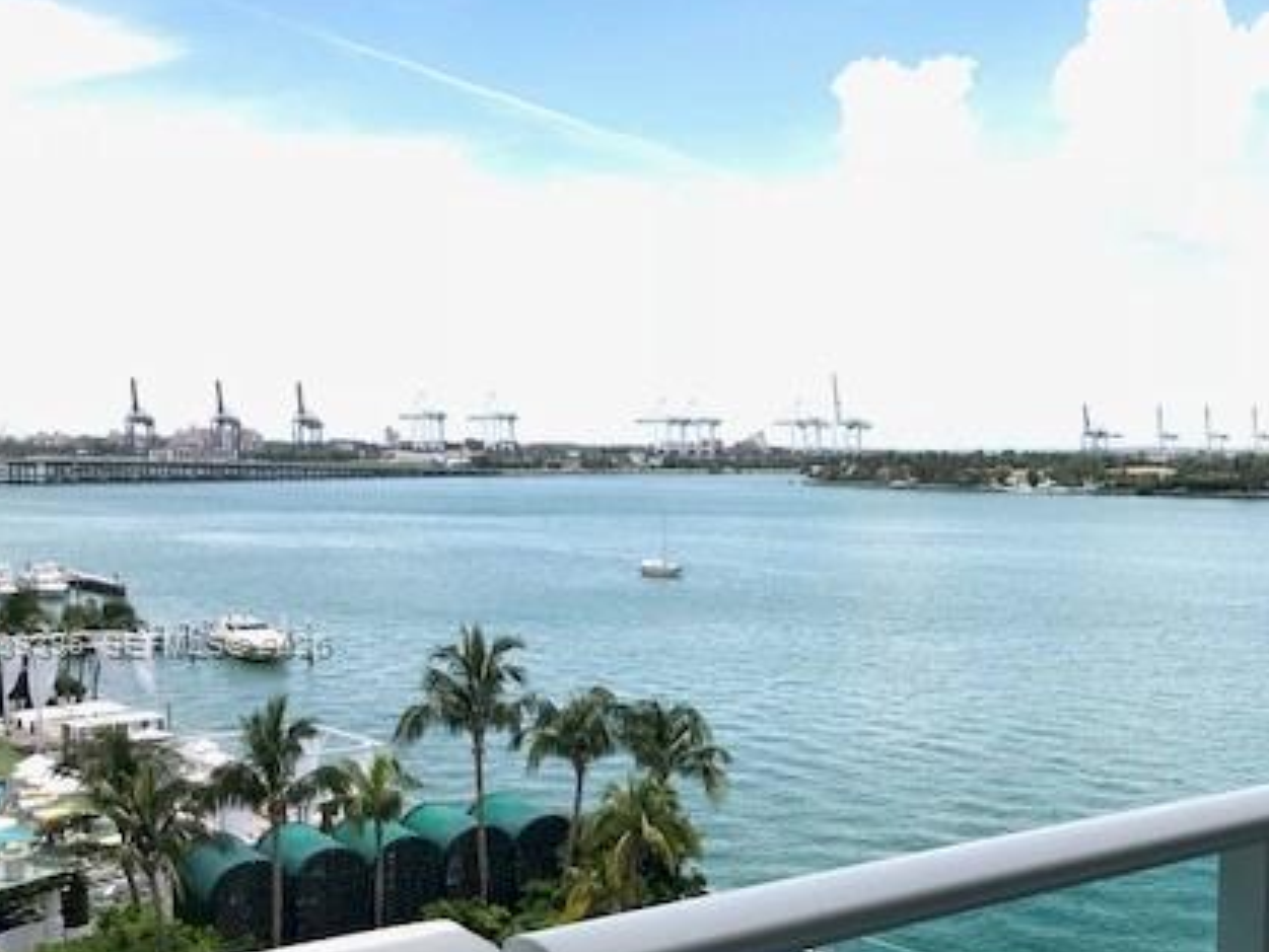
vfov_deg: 33.3
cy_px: 645
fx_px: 1577
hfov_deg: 43.0
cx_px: 886
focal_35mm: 43
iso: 20
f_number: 1.8
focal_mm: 3.99
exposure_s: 1/1244
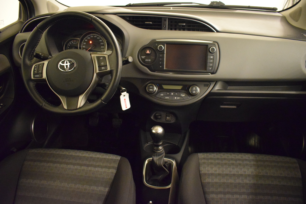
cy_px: 102
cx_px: 153
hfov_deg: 67.4
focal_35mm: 27
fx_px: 229
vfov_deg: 47.9
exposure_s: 1/40
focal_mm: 18
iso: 6400
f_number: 3.5
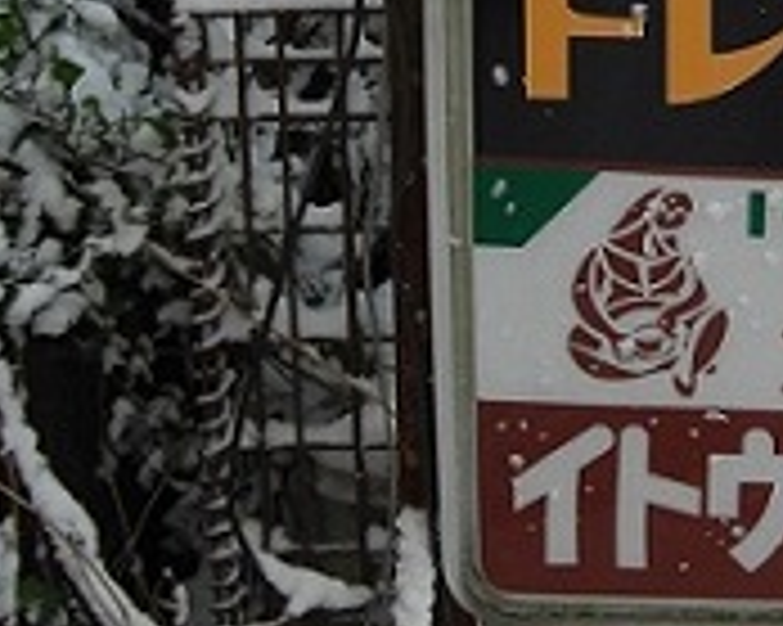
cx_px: 747
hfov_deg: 15.1
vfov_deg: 12.2
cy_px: 187
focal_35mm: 126
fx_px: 2918
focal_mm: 7.9
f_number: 2.8
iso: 80
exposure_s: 1/125
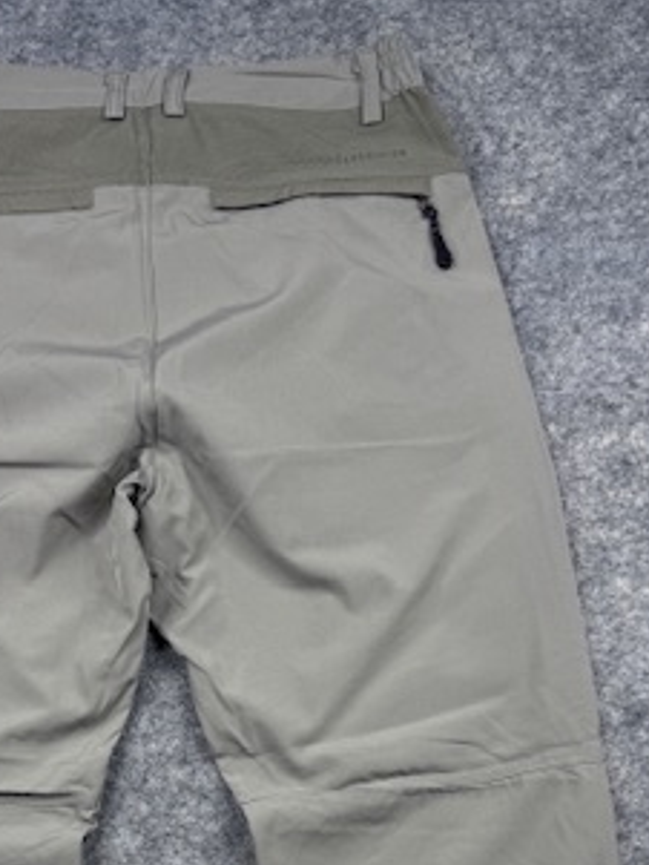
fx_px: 1274
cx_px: 187
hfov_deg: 28.3
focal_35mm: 51
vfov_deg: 34.3
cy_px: 856
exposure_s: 1/247
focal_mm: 6.76
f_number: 1.78
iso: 64
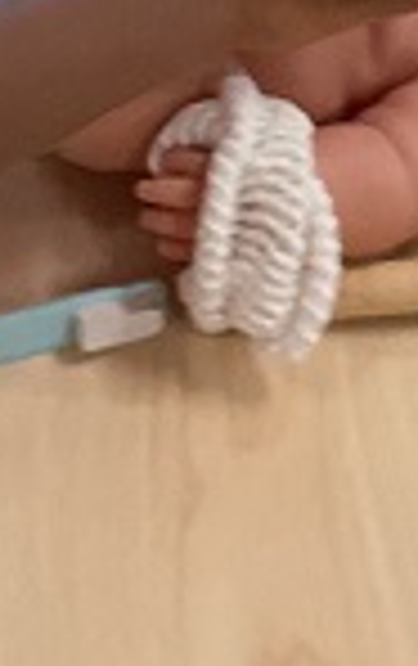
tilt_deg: -35.2
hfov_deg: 9.5
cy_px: -490
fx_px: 2506
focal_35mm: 138
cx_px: 126
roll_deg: +2.1
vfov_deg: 13.7
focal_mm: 3
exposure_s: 1/40
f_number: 1.8
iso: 250
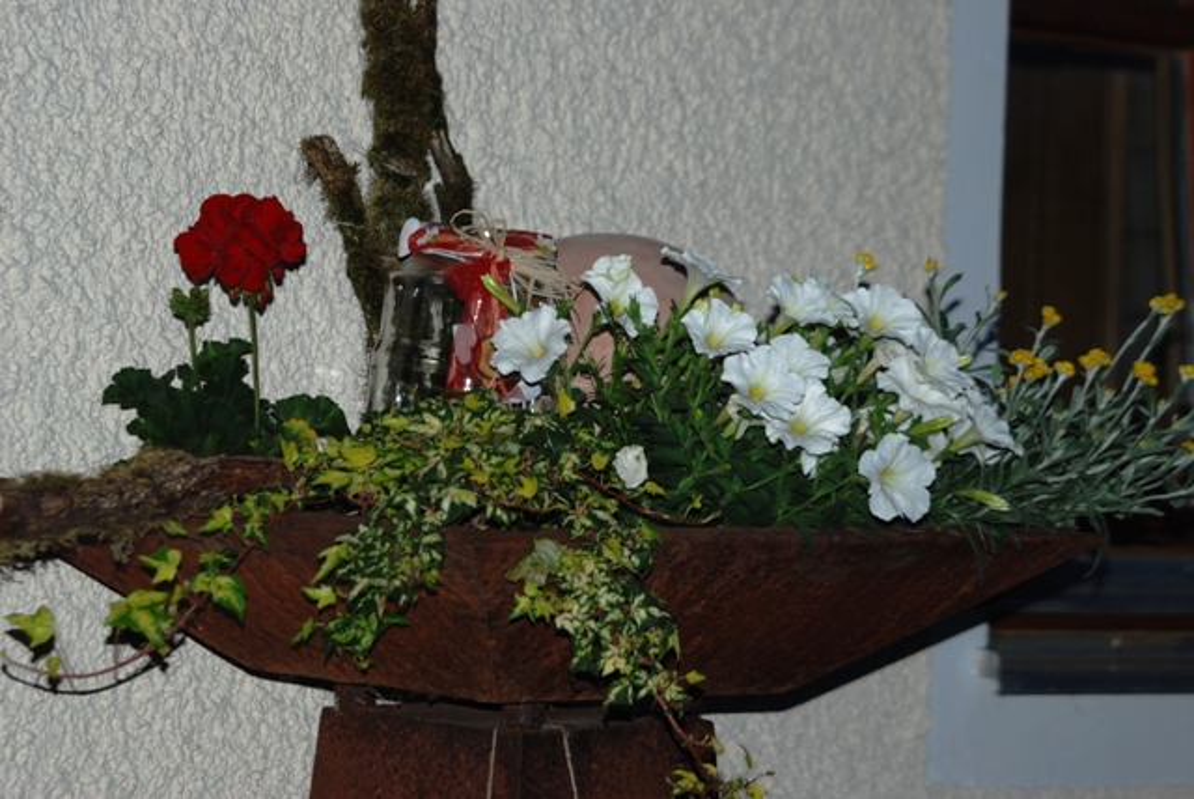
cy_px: 400
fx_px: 4282
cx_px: 597
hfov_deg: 15.9
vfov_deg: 10.7
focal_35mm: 129
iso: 200
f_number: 5.3
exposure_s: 1/60
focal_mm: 86
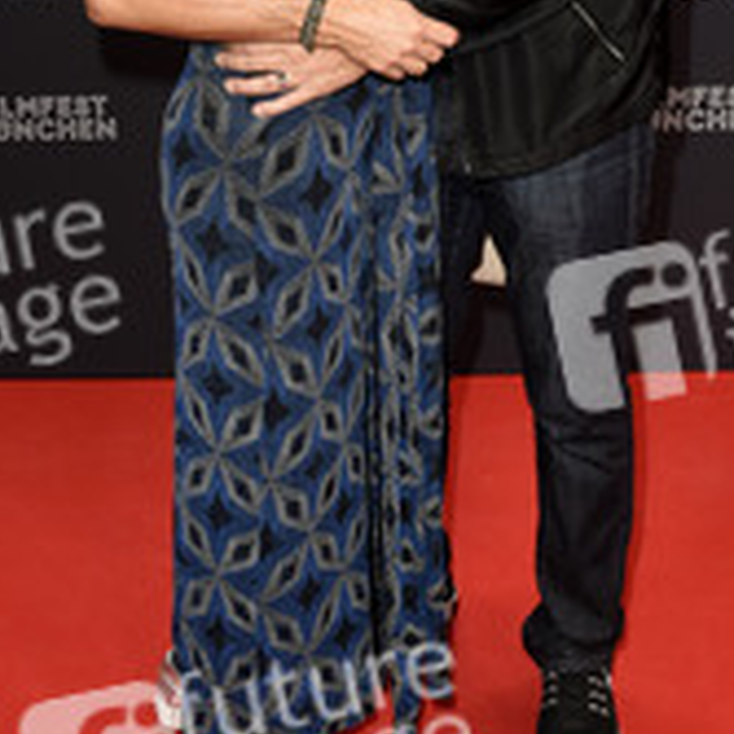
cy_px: 88
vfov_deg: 27.3
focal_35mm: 61
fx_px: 1463
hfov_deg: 28.2
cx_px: 374
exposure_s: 1/125
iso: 640
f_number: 6.3
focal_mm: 20
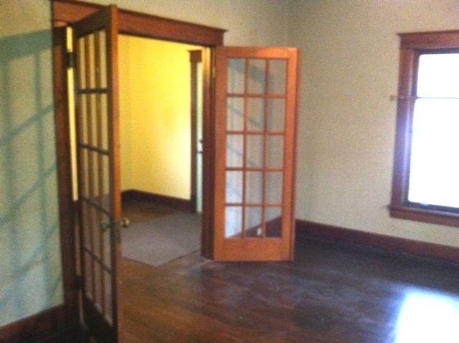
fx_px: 463
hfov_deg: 52.7
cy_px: 172
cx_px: 230
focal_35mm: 35
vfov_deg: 40.6
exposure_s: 1/15
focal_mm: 3.85
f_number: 2.8
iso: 800
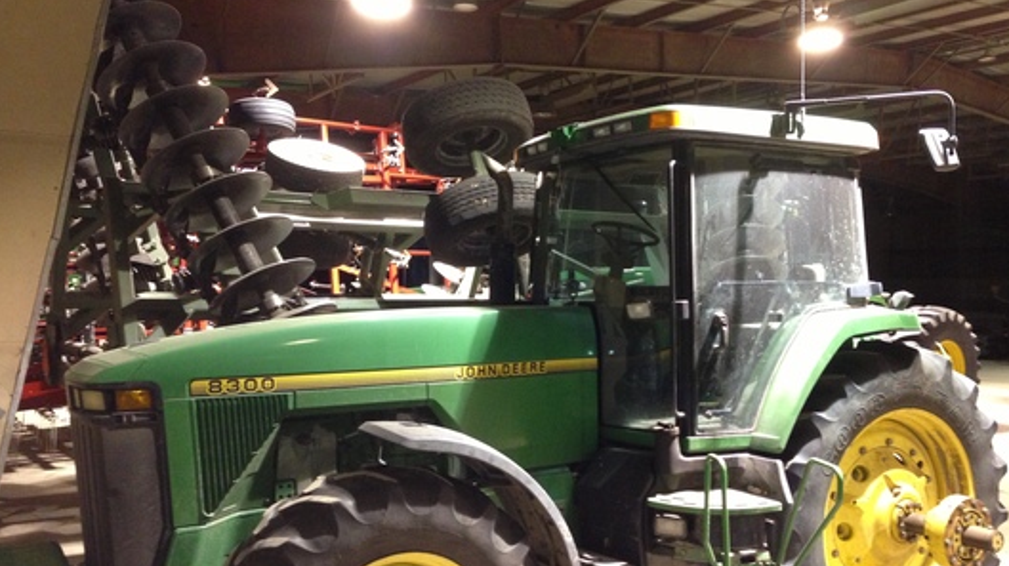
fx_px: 989
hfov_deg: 54.0
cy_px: 347
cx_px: 504
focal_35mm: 37
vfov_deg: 31.8
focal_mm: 4.13
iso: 320
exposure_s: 1/20
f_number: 2.4
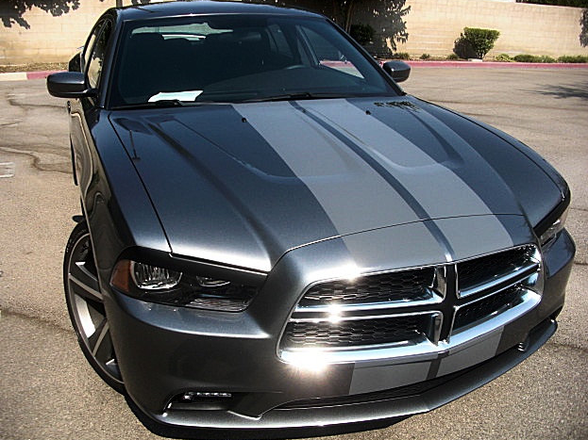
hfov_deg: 50.1
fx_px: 628
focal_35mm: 37
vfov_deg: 38.7
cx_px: 287
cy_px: 220
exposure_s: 1/640
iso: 50
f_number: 2.8
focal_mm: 6.3
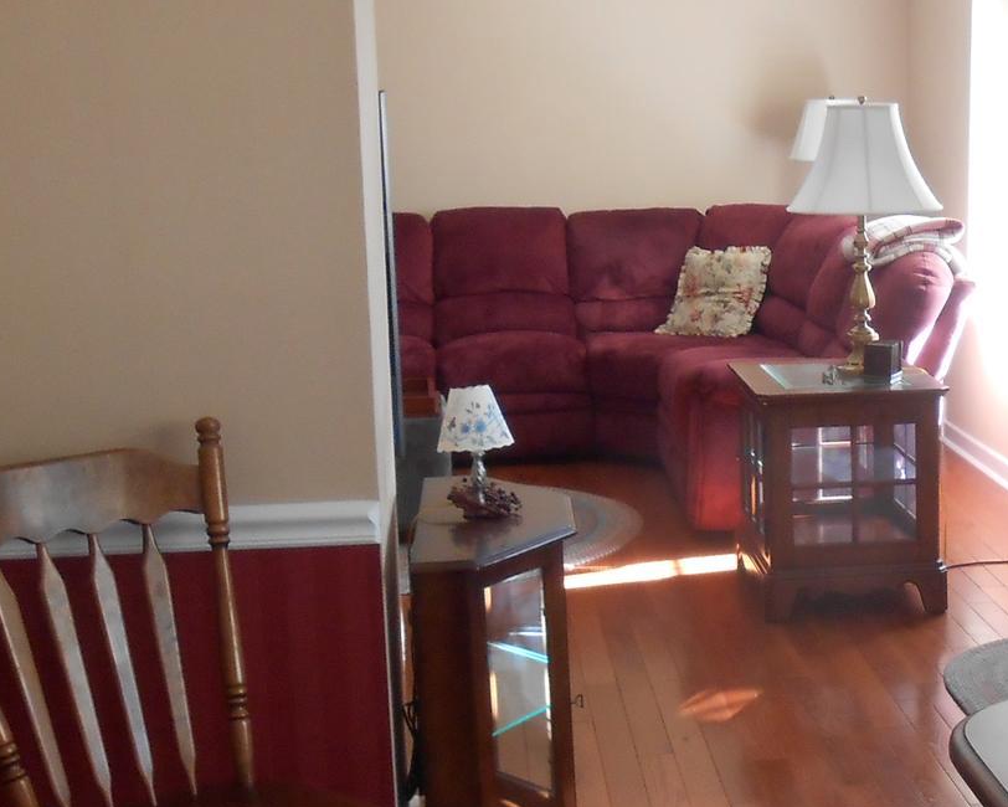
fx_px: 1910
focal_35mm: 64
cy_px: 554
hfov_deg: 28.6
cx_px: 884
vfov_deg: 23.7
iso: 200
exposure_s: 1/30
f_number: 3.5
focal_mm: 4.6
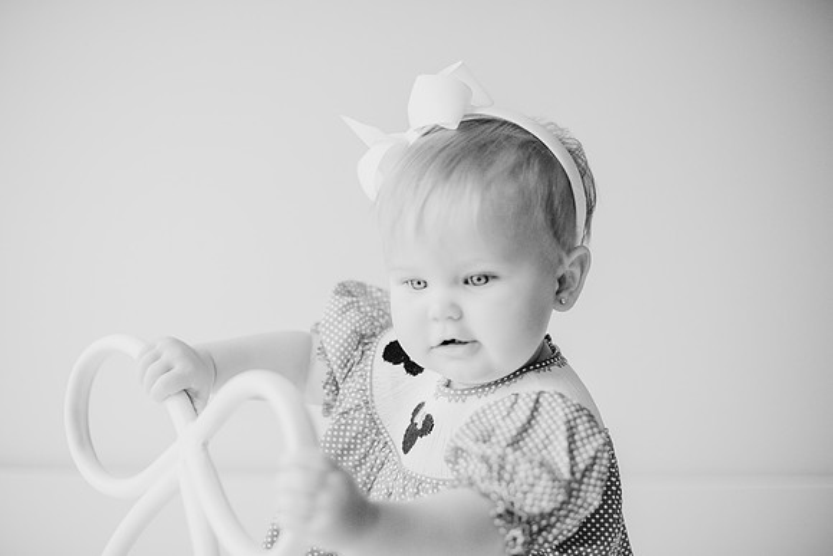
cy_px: 278
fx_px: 1157
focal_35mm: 50
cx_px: 416
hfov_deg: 39.6
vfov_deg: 27.0
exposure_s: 1/800
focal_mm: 50
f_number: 2
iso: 1000
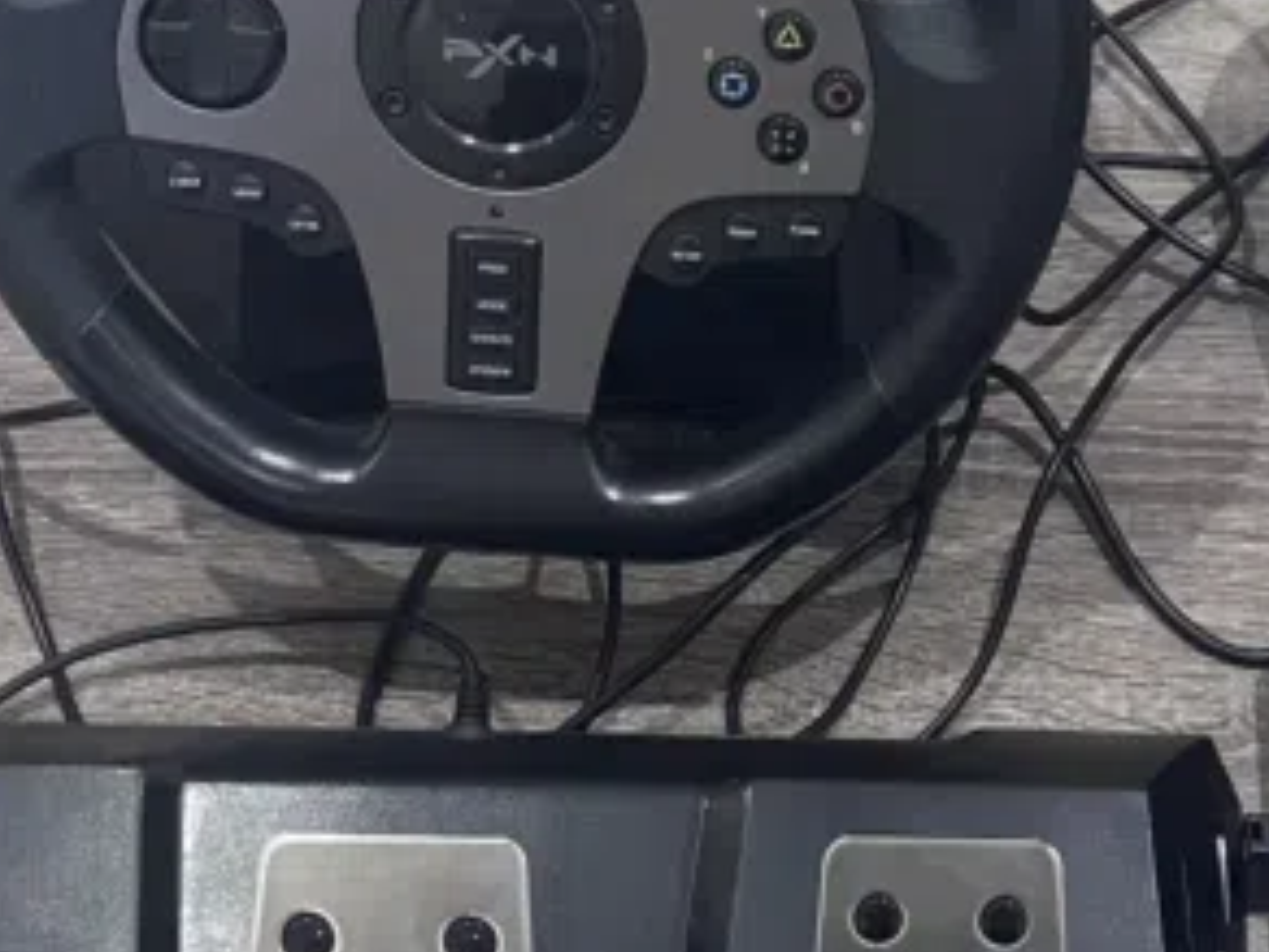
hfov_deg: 33.4
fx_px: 2090
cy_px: 535
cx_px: 878
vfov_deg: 25.6
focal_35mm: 57
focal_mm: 5.1
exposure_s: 1/50
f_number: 1.6
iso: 200
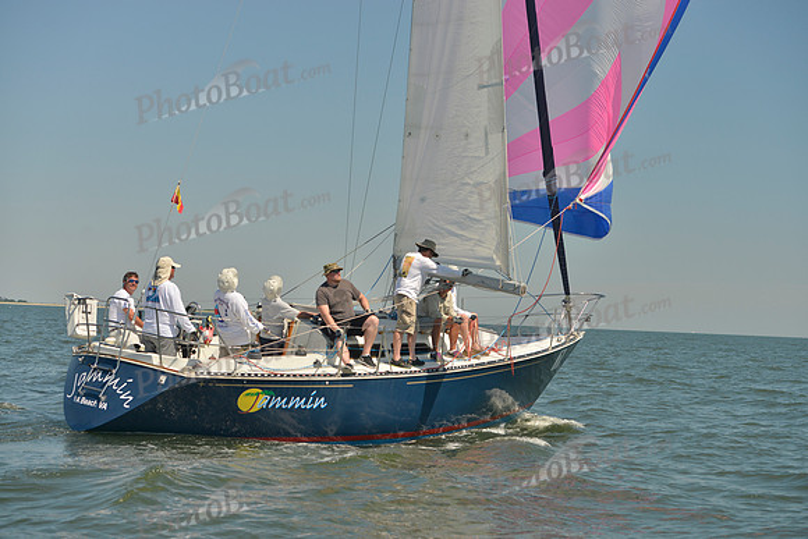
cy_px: 270
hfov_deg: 28.8
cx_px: 404
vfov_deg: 19.5
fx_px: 1571
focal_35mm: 70
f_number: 5.6
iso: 200
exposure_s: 1/800
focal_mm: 70
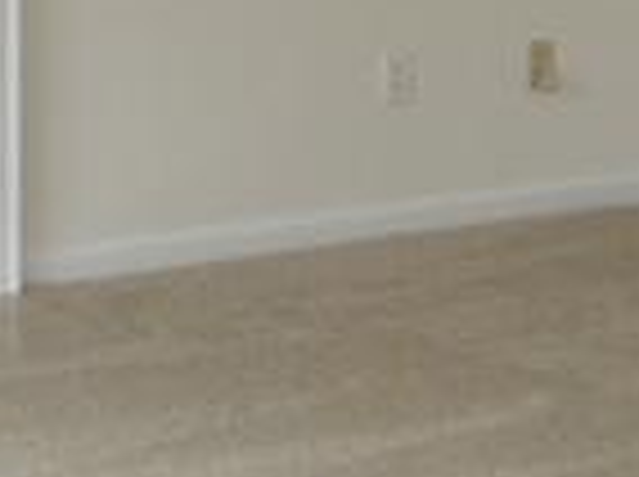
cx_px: 315
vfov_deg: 9.2
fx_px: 2912
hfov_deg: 12.5
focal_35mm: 158
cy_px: -171
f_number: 2.8
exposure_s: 1/60
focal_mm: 5.8
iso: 100
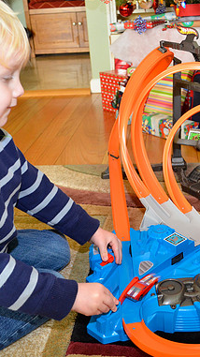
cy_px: 179
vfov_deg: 47.4
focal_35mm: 43
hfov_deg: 27.5
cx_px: 136
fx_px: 406
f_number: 4
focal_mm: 18
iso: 800
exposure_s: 1/60
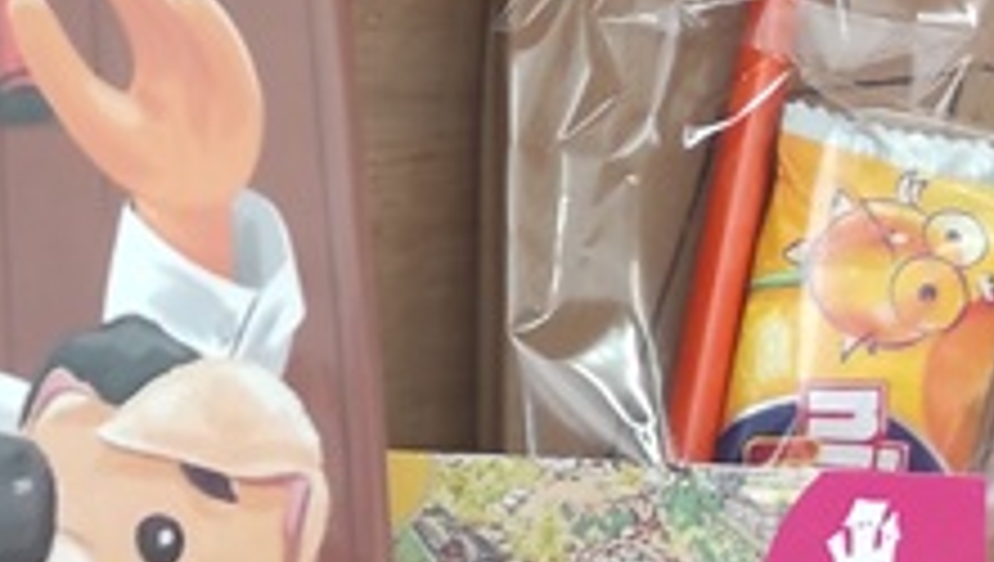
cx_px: -49
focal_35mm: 114
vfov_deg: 10.6
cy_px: 130
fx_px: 3009
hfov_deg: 18.2
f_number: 1.89
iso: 313
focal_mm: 5.43
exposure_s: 1/50
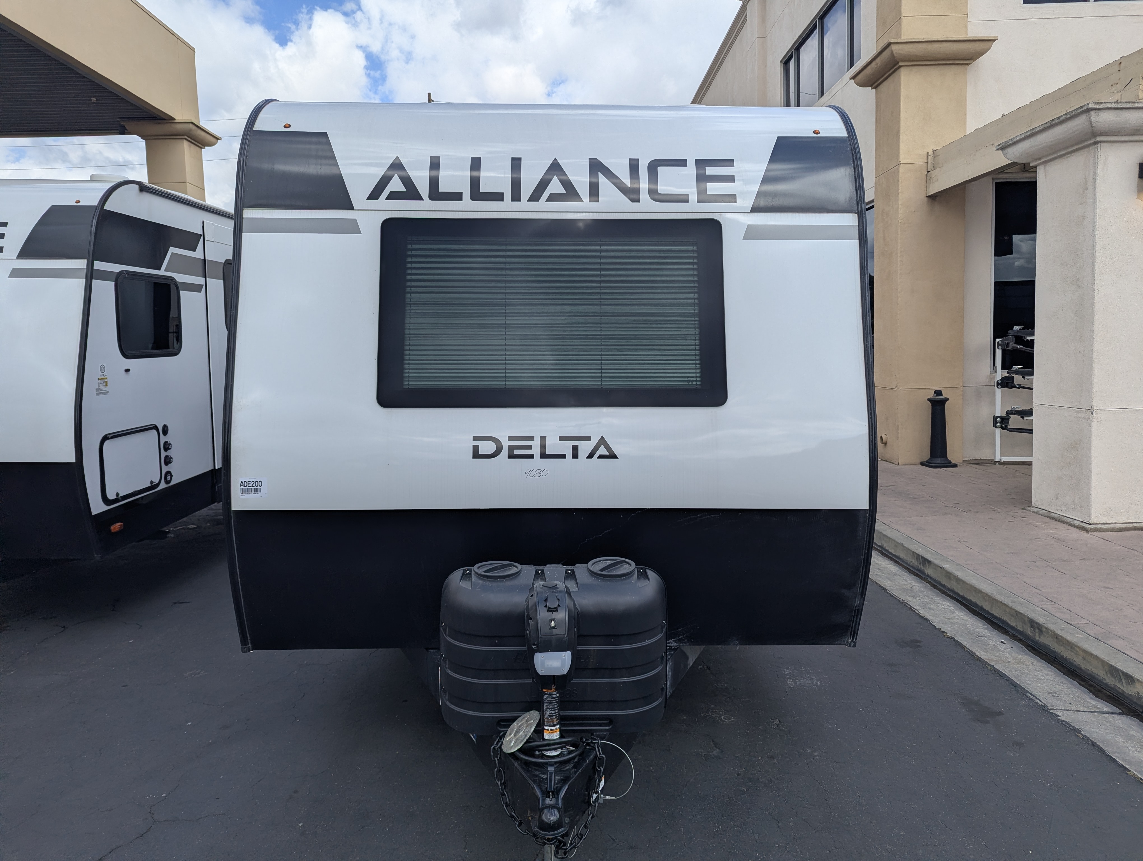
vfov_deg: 56.9
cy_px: 430
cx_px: 572
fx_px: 794
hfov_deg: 71.5
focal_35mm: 24
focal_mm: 6.81
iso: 49
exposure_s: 1/1919
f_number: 1.85
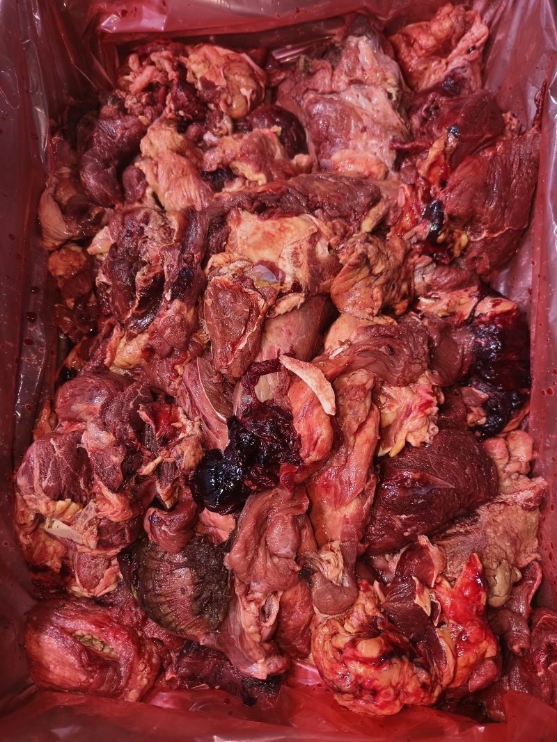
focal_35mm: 23
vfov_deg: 73.9
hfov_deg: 58.9
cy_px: 371
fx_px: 494
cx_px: 278
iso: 643
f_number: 1.75
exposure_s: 1/50
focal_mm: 5.5
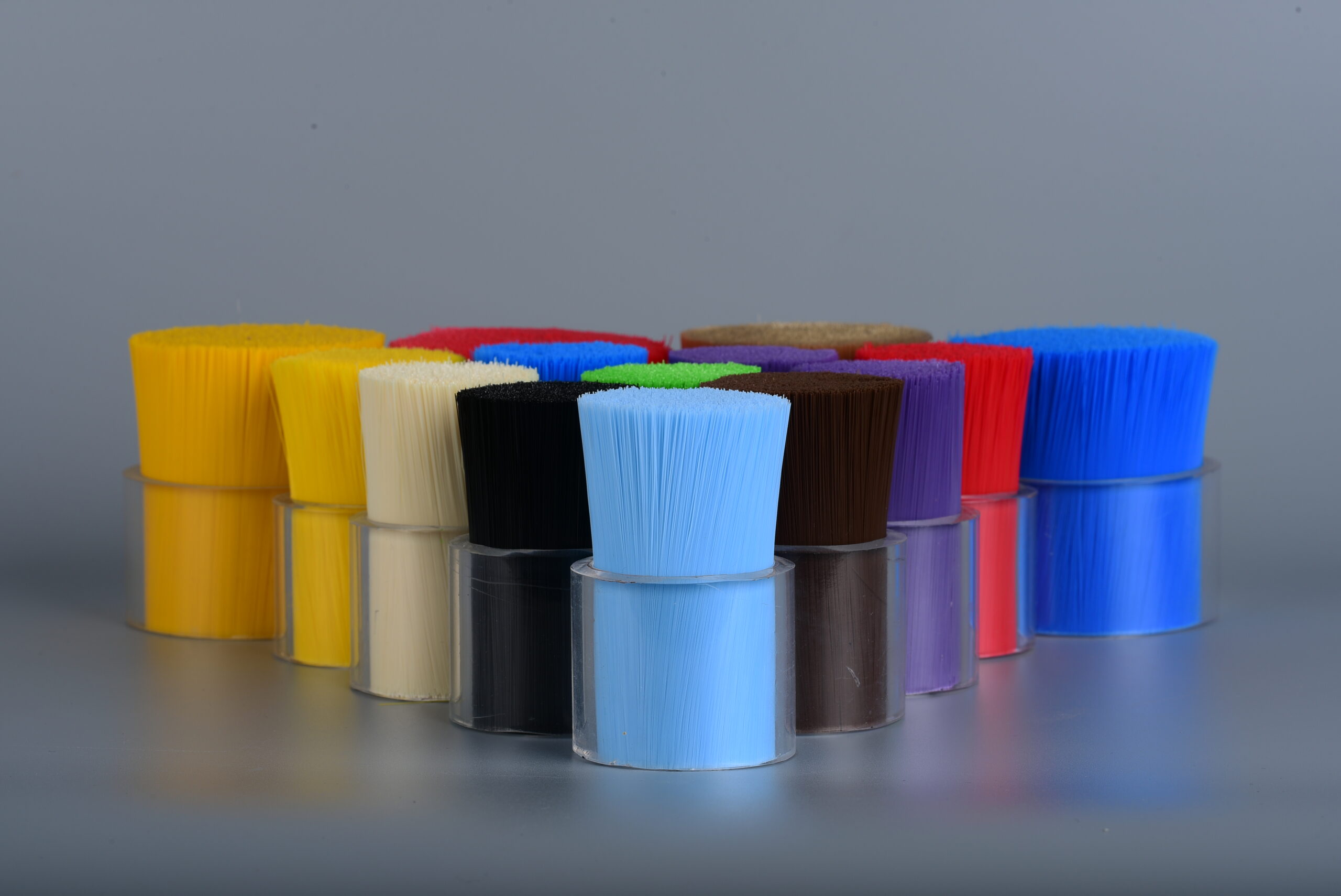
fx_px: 3167
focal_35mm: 85
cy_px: 448
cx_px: 670
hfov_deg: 23.9
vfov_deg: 16.1
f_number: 16
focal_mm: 85
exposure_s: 1/200
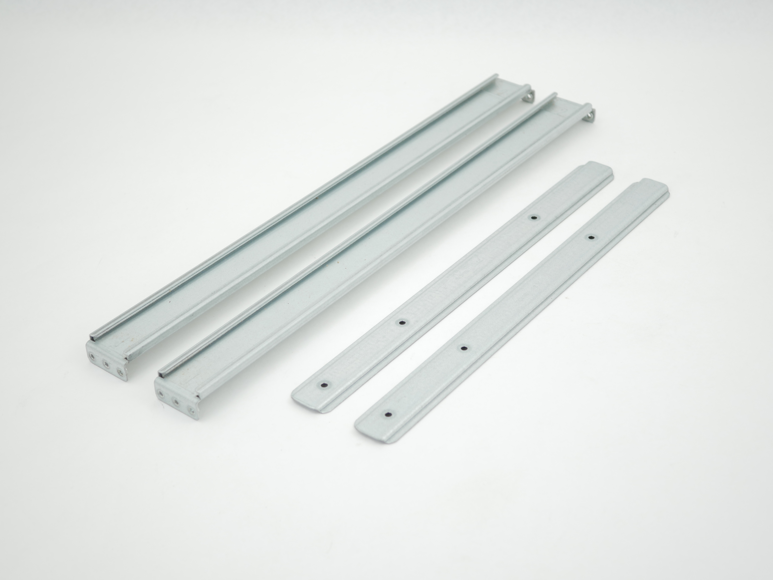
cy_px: 290
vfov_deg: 24.4
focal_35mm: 60
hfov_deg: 32.2
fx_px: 1340
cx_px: 386
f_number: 2.8
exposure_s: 1/125
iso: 200
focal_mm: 30
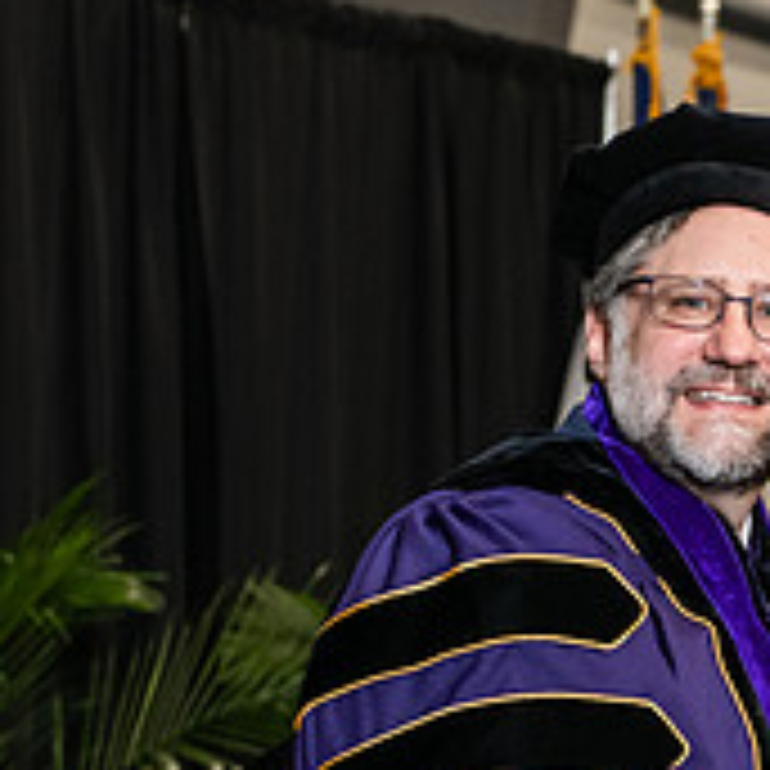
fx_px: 5084
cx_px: 928
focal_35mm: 202
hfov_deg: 8.6
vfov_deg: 8.6
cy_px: 664
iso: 2000
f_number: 5
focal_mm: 70
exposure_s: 1/200
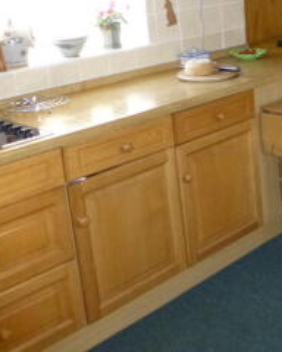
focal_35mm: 57
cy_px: 87
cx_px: 327
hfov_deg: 24.5
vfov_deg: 32.4
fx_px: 595
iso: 500
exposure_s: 1/60
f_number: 3.3
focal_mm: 4.3
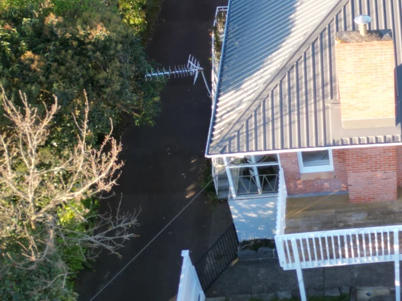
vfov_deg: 22.2
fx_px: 766
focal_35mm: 66
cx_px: 423
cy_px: 113
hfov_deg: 27.3
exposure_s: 1/350
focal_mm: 6.72
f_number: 1.7
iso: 100
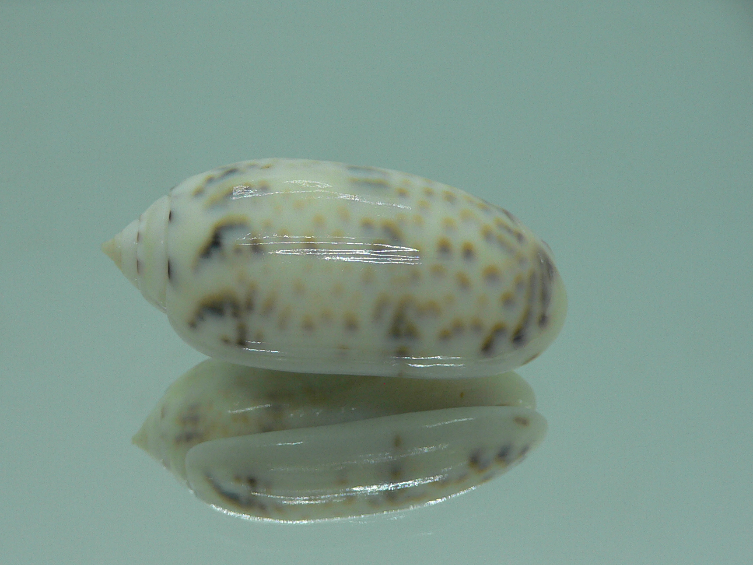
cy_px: 319
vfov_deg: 35.1
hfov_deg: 45.7
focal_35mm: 41
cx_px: 335
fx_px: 892
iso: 80
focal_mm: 4.6
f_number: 2.8
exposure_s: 1/80
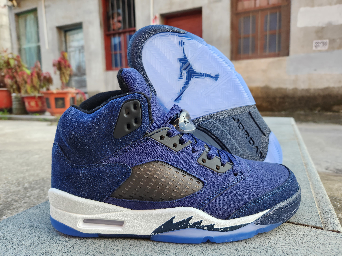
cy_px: 128
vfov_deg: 58.9
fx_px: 227
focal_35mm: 23
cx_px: 171
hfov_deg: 73.9
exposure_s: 1/180
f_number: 1.8
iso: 100
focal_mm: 5.4
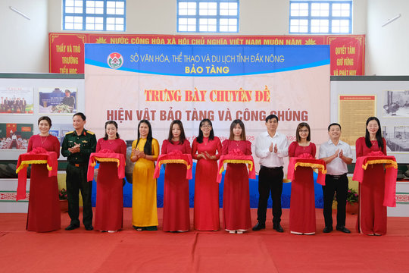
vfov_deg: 43.6
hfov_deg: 61.9
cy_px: 136
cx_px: 204
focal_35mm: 30
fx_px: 341
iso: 1600
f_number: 4
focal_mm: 20.2
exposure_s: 1/100
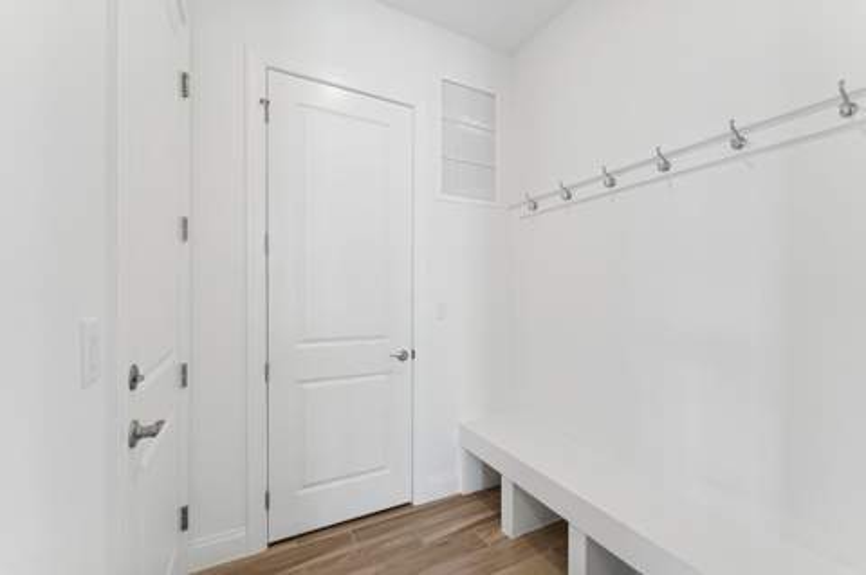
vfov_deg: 81.1
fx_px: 336
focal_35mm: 14
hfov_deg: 104.3
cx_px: 433
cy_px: 288
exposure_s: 1/6
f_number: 8
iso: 160
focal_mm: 14
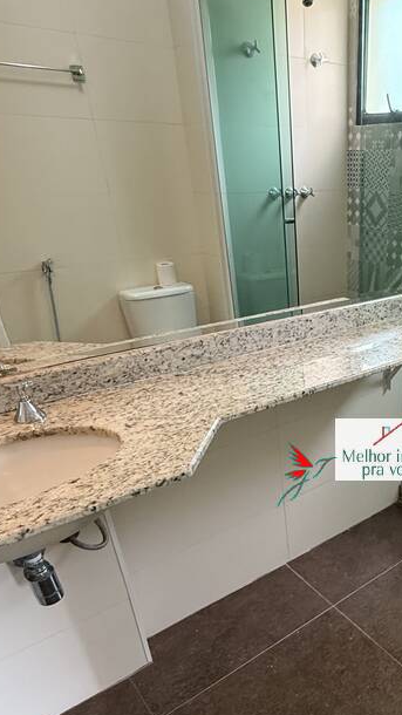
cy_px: 464
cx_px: 366
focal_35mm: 27
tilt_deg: -29.7
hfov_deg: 39.6
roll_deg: -1.3
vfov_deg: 68.3
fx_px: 512
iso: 400
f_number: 2.2
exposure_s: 1/60
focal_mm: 2.22
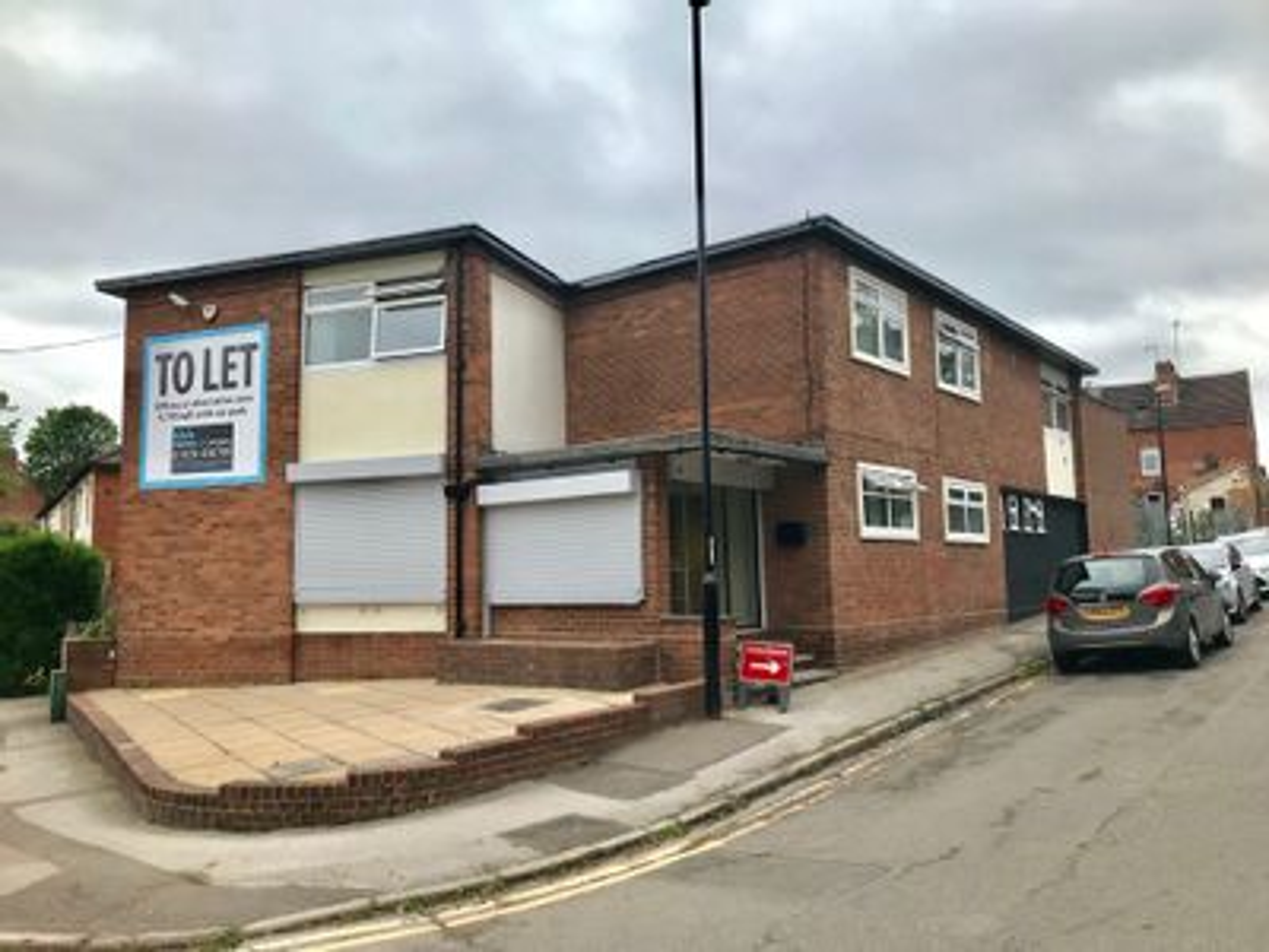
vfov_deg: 49.7
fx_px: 1026
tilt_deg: +6.1
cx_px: 634
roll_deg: +1.2
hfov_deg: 63.4
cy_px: 476
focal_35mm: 28
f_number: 1.8
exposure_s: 1/529
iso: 20
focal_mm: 3.99
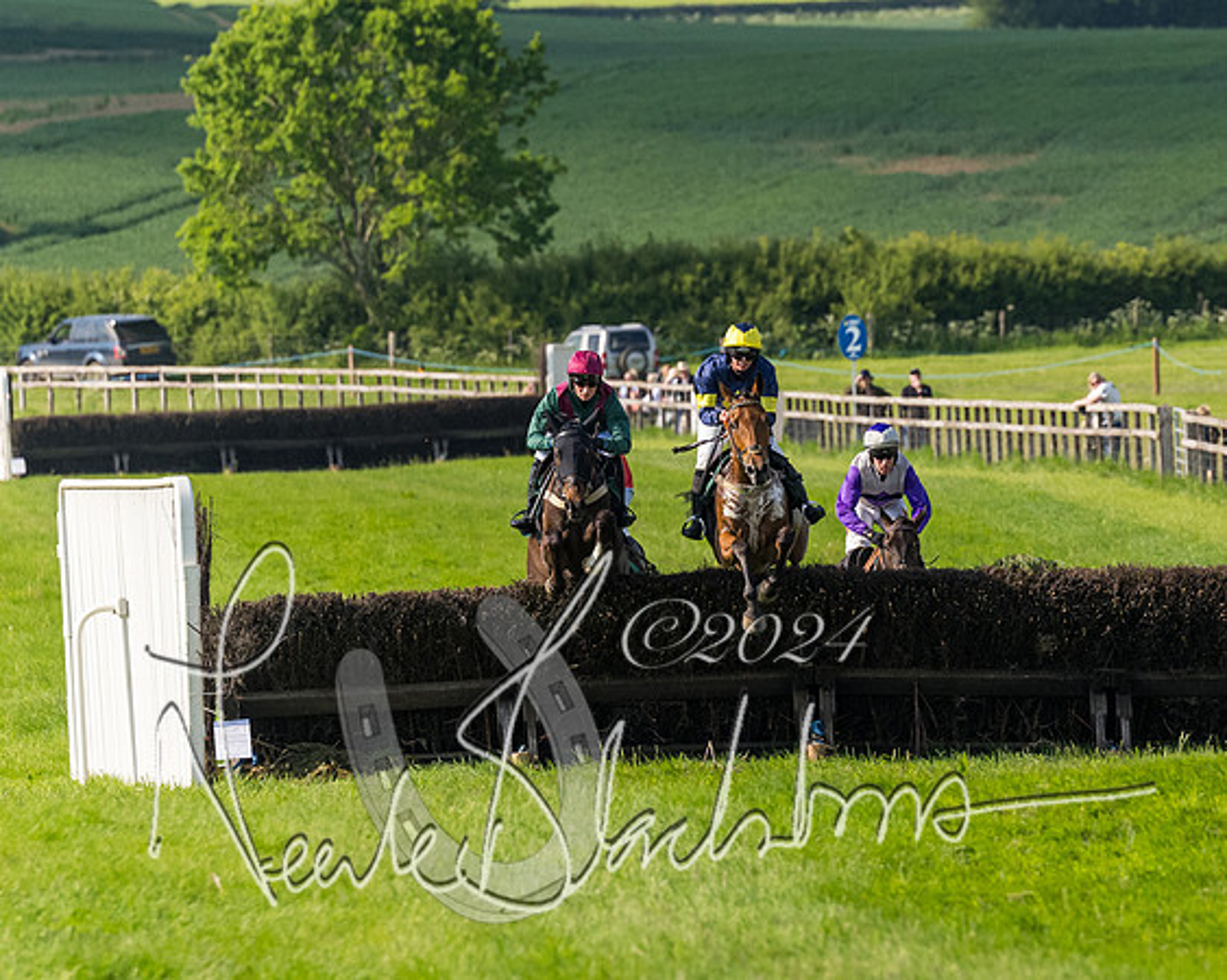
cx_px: 817
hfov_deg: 4.1
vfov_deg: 3.3
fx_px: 17037
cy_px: 573
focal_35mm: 469
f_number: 4
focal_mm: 175
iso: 500
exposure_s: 1/4000
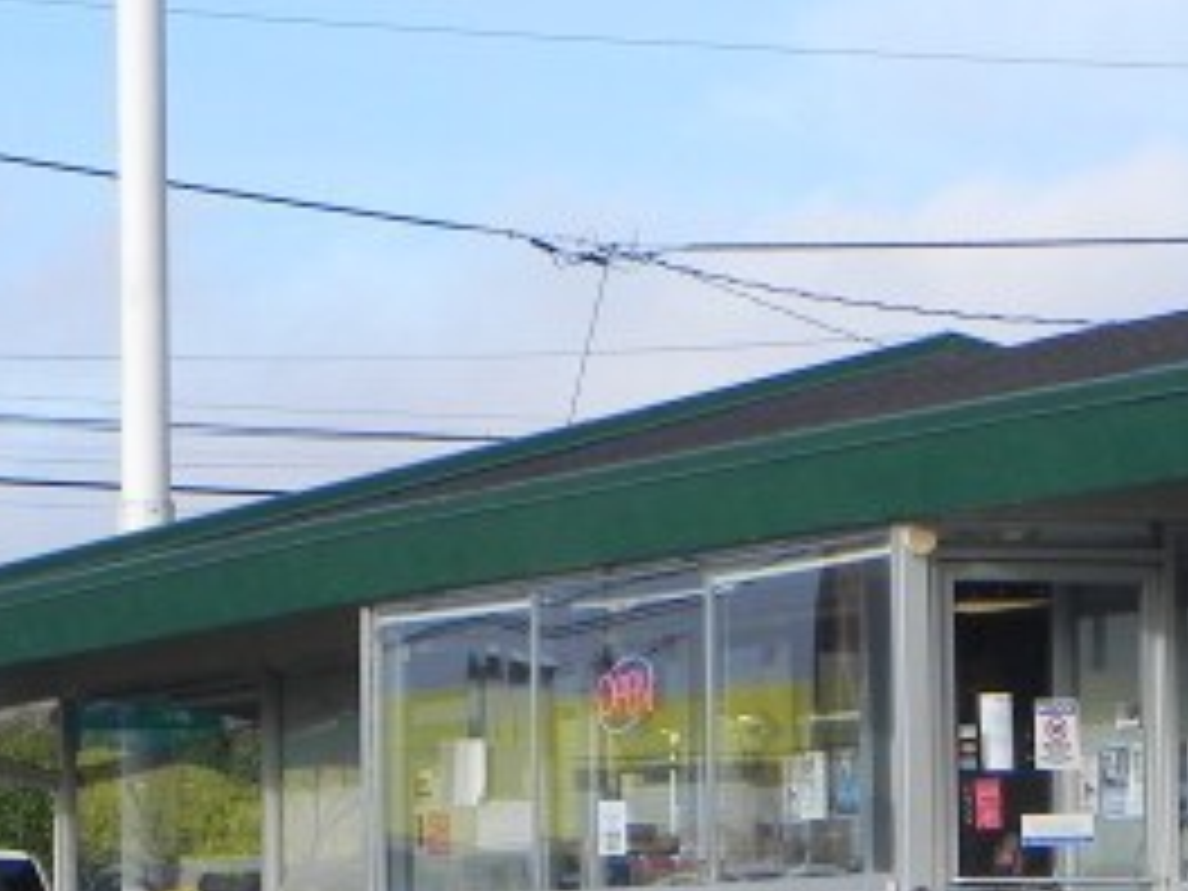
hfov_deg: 9.1
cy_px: 828
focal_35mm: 216
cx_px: 1040
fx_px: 7413
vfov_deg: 6.9
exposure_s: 1/342
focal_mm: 16.9
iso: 160
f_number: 7.1
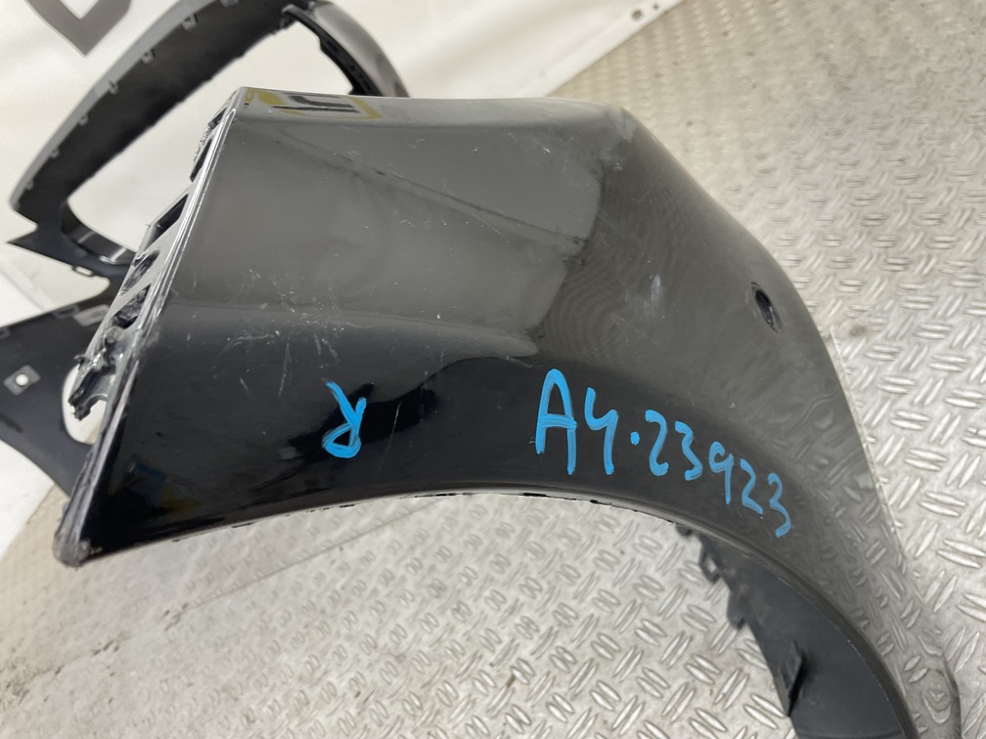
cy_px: 370
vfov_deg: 48.2
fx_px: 826
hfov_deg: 61.7
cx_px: 493
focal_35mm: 29
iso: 64
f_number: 1.8
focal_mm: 3
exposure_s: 1/120
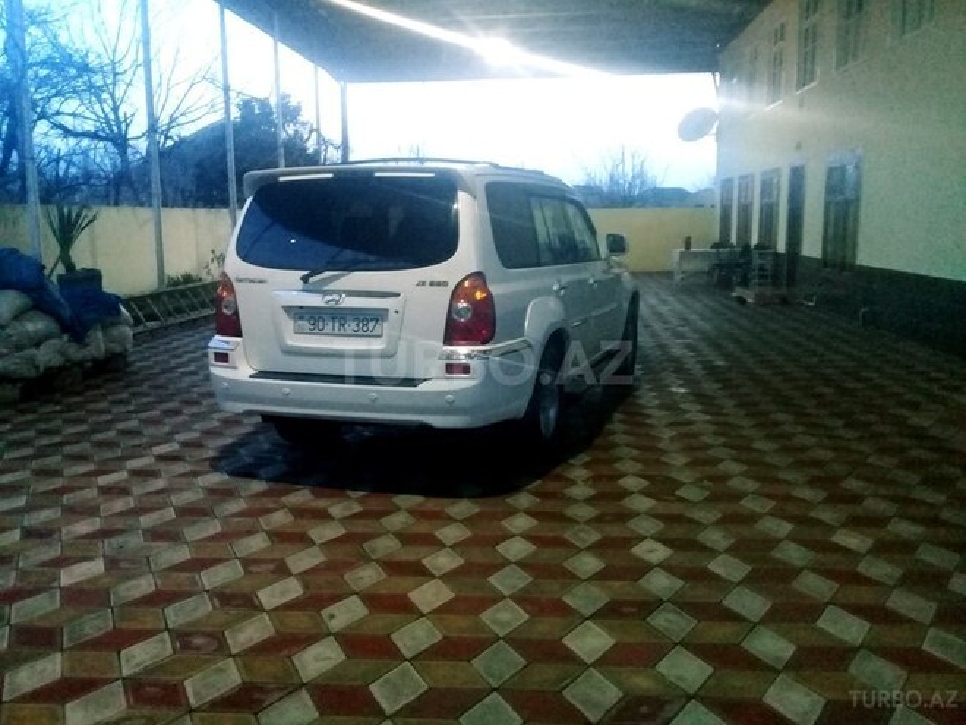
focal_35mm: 31
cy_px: 362
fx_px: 865
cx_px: 483
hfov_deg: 58.4
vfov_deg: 45.4
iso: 400
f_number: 2.2
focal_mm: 3.3
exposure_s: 1/17
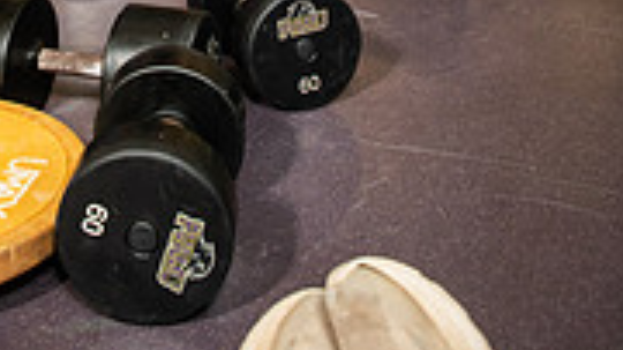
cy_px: -399
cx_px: 149
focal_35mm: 63
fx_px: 1040
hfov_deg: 32.7
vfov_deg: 14.8
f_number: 5.6
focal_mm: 24
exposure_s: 1/250
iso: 500
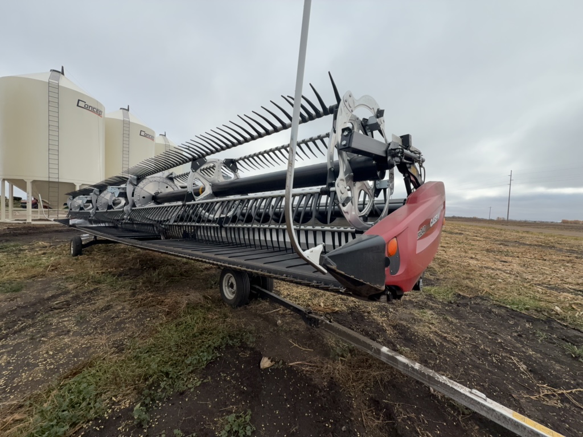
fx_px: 236
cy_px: 218
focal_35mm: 14
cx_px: 292
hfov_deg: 102.1
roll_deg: -3.6
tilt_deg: -3.7
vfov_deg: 85.7
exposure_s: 1/597
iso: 20
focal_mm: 2.22
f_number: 2.2
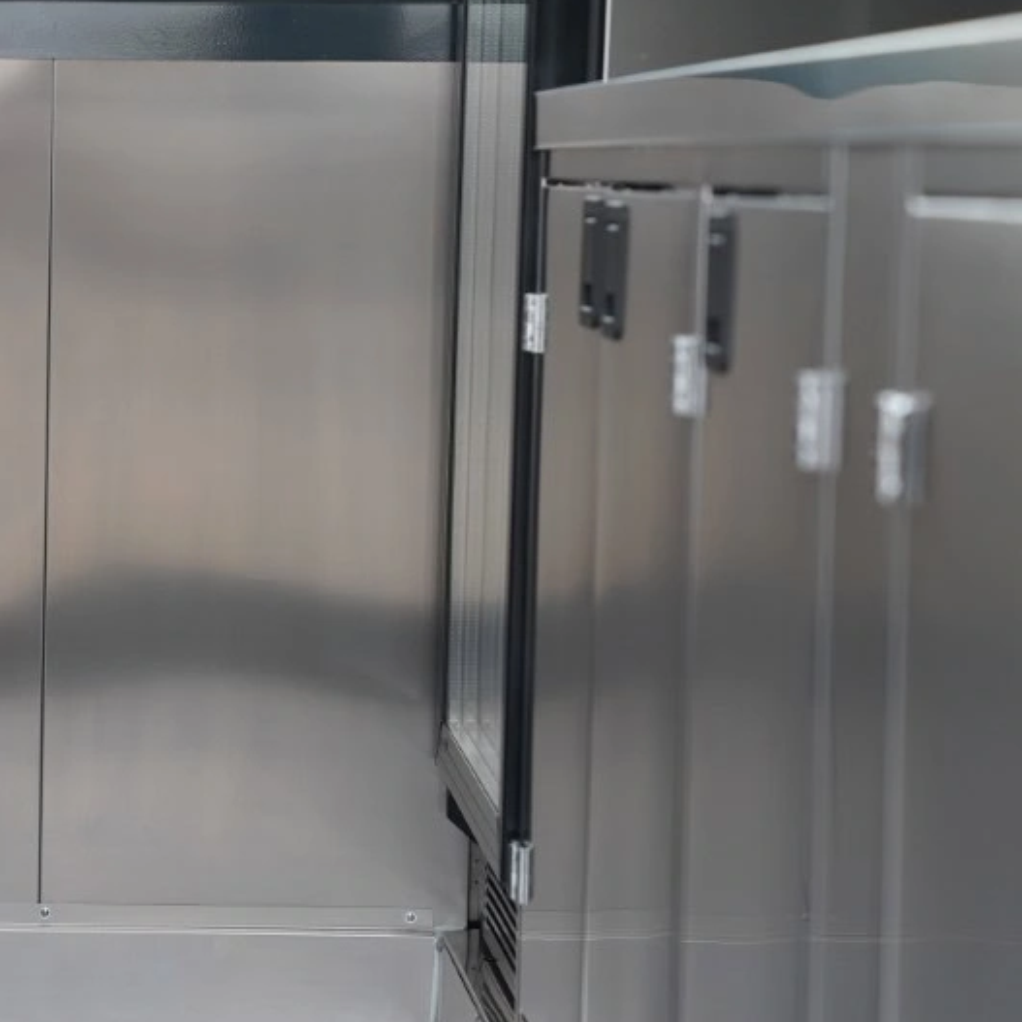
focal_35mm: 130
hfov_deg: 13.3
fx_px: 4342
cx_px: 45
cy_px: 673
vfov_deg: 13.4
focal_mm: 70
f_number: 4
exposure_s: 1/160
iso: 500
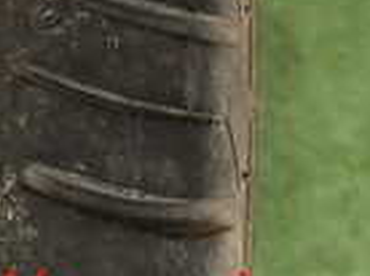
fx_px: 1163
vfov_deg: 12.1
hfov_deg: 14.9
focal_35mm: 109
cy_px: -271
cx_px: -359
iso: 100
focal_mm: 4.5
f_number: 2.8
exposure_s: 1/200
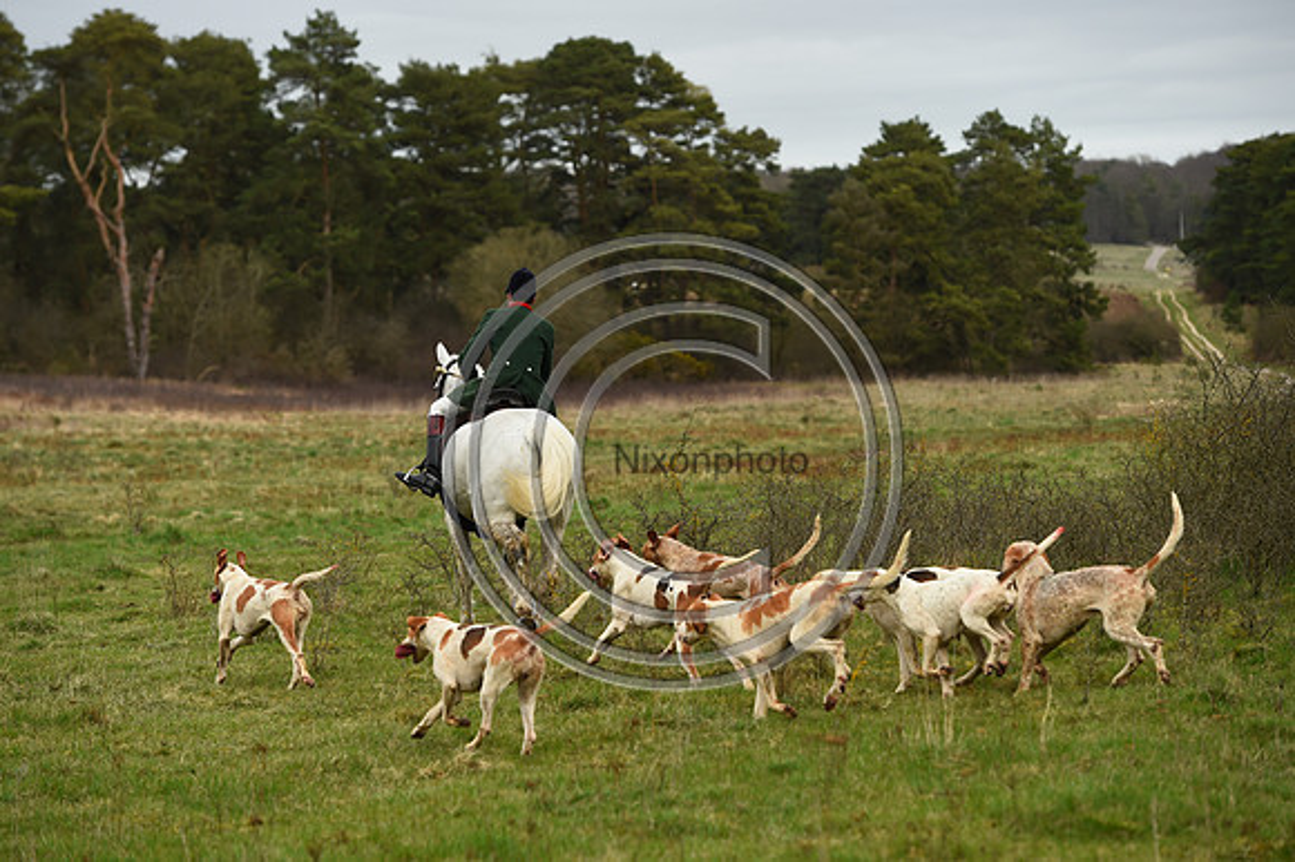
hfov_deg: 14.7
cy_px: 431
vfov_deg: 9.8
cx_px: 648
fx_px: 5033
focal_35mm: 140
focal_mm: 140
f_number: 4.5
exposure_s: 1/1250
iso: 320
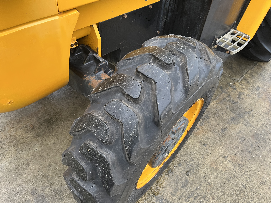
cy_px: 102
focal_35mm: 26
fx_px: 204
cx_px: 136
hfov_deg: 67.3
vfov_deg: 53.1
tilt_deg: -47.6
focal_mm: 5.1
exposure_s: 1/95
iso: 125
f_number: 1.6
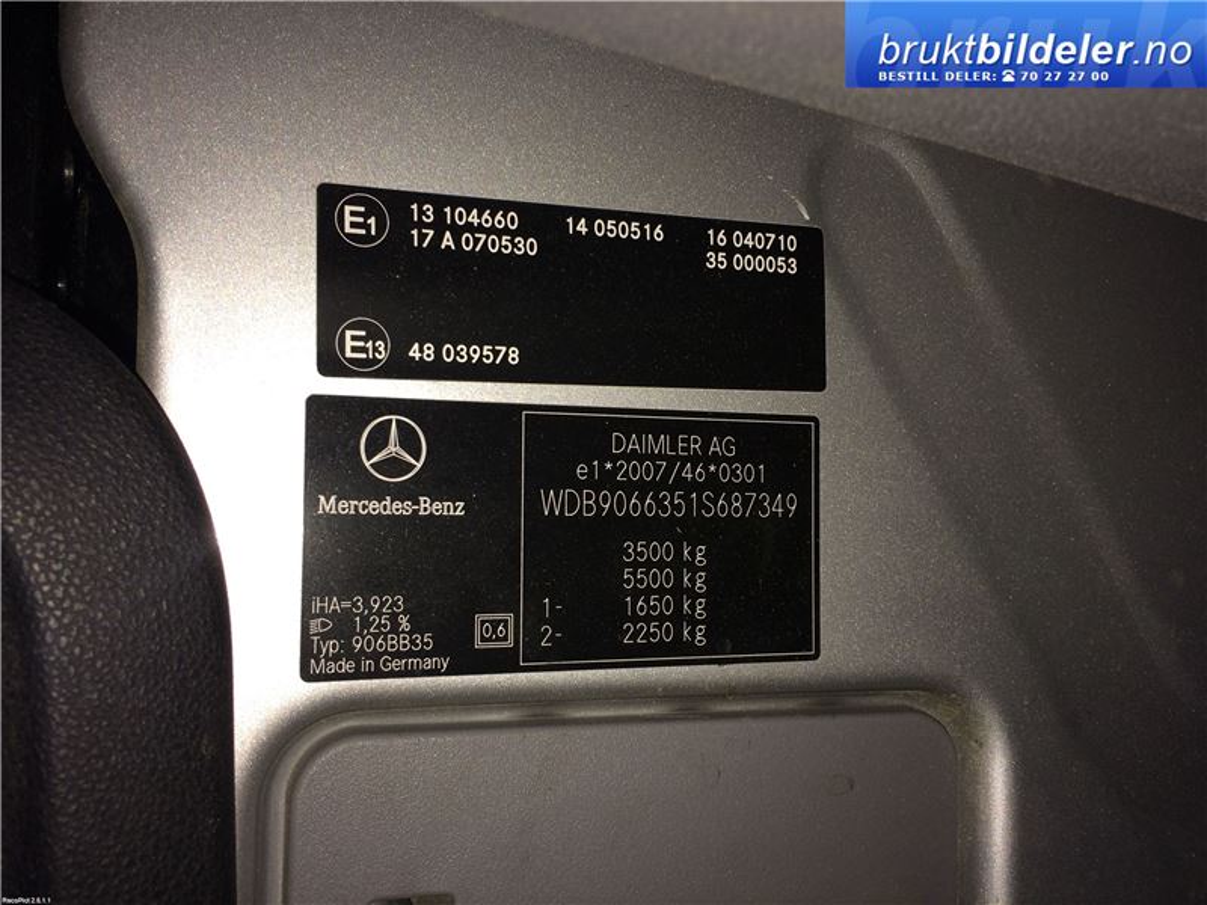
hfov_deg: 61.7
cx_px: 604
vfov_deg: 48.2
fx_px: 1011
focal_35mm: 29
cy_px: 452
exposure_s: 1/111
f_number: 2.2
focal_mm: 4.15
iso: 32
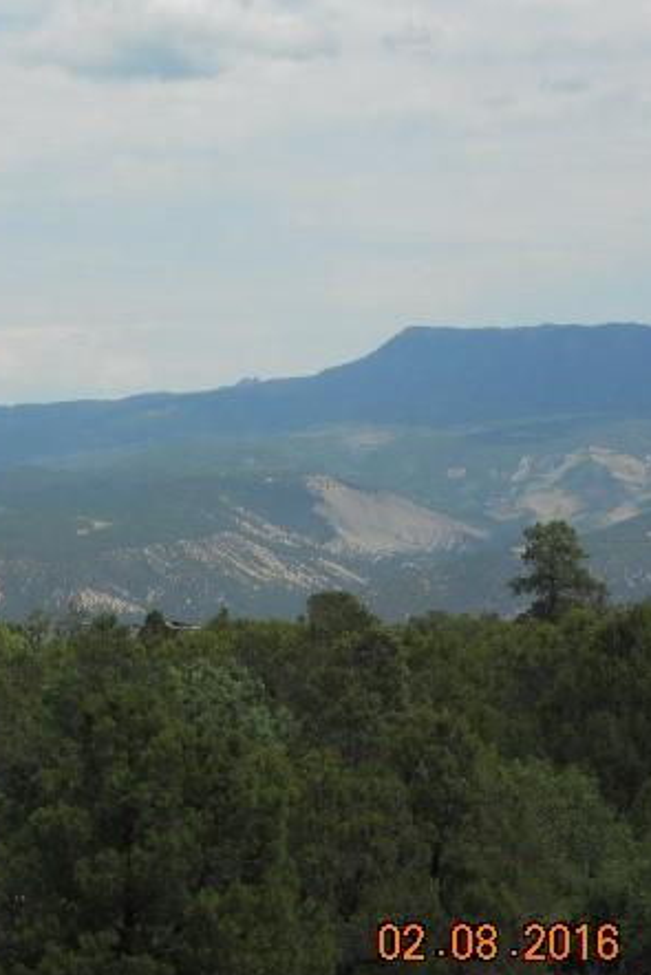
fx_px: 3144
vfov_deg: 17.6
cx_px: -29
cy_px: 525
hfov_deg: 11.7
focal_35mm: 116
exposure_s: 1/500
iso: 80
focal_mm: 13.9
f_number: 5.9
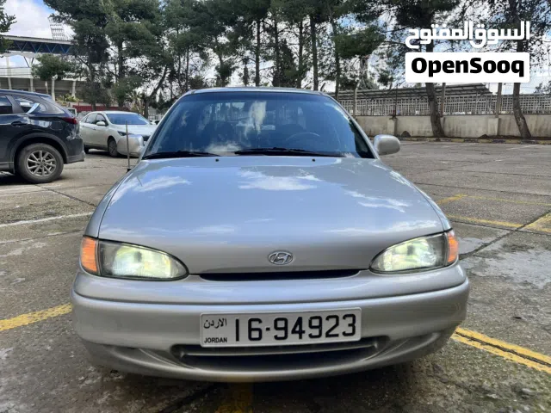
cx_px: 276
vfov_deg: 53.1
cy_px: 206
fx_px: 414
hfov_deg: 67.3
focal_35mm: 26
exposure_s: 1/1046
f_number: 1.6
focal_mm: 5.1
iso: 50
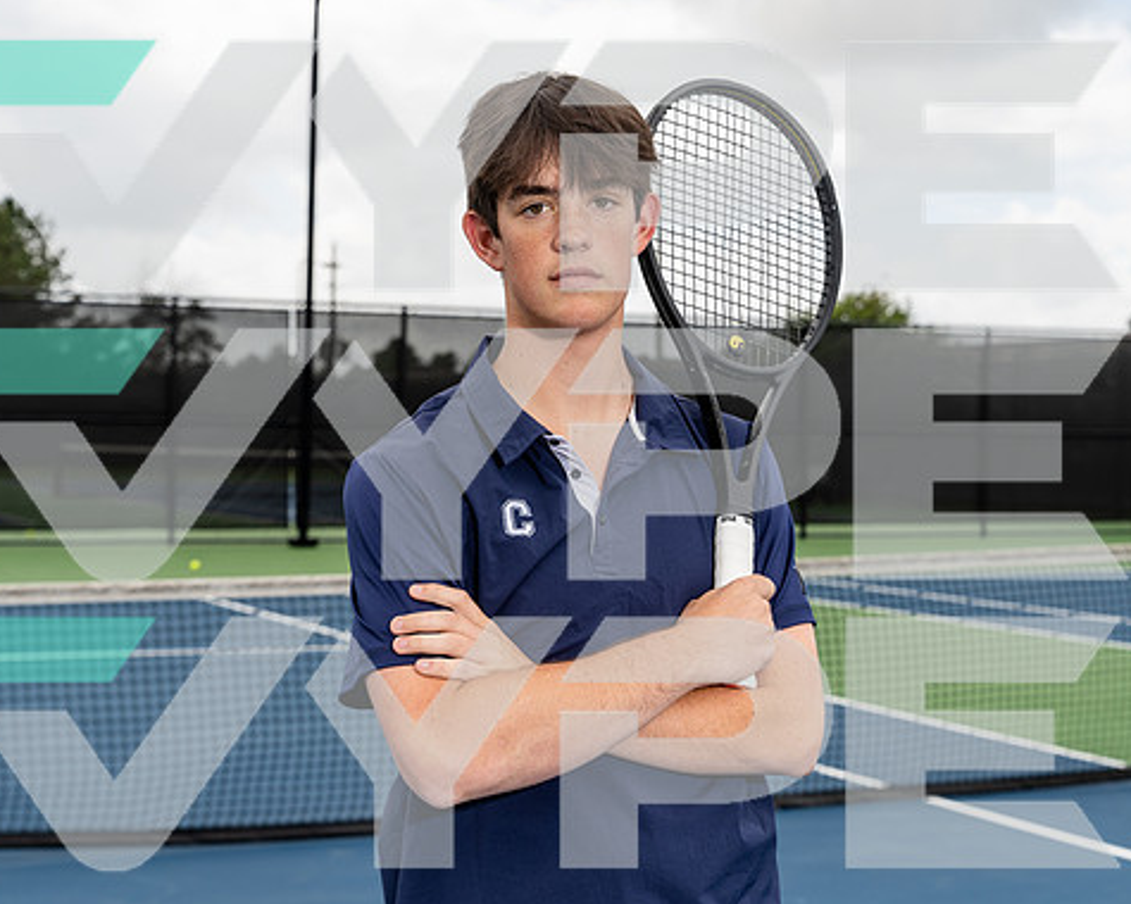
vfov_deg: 24.2
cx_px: 521
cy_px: 456
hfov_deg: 30.0
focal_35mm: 63
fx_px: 2109
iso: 100
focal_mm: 55
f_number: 5.6
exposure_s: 1/250
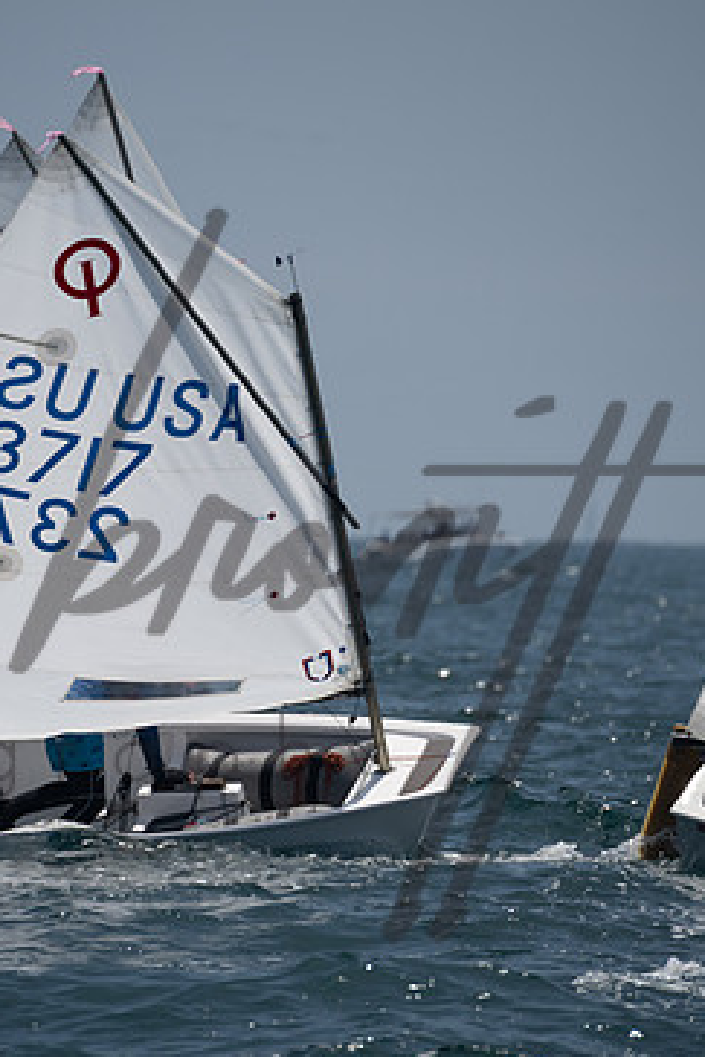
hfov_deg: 2.5
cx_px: 255
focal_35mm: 558
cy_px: 539
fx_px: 16374
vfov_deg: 3.7
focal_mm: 350
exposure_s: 1/1250
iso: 250
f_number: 8
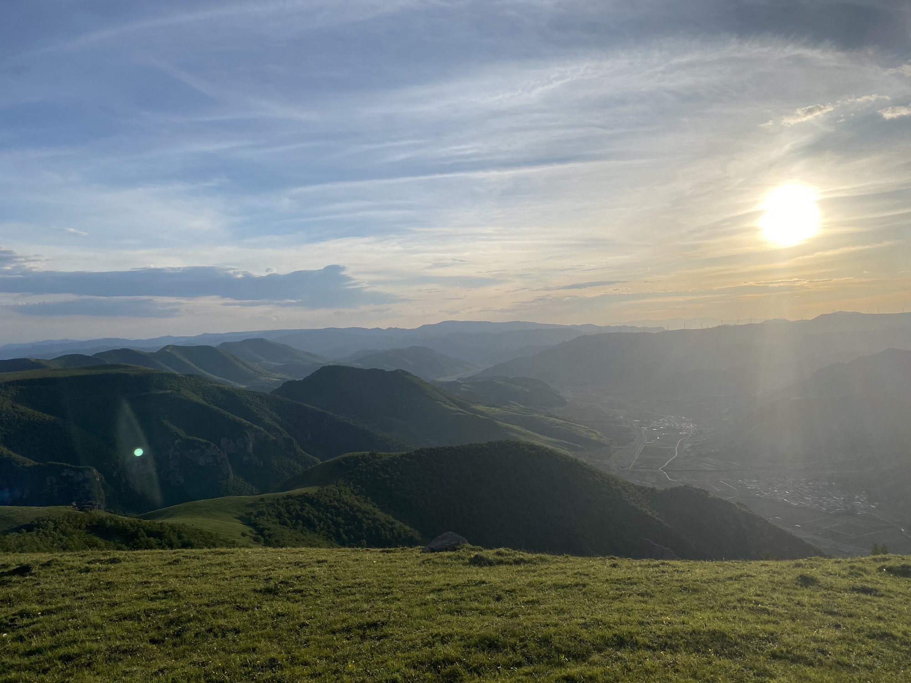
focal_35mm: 26
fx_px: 684
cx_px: 456
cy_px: 342
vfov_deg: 53.1
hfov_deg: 67.3
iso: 32
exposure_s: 1/4808
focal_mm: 4.25
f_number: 1.8
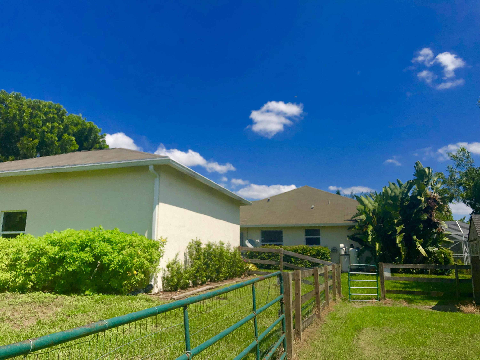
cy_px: 180
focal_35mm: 28
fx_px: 388
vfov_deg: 49.7
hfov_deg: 63.4
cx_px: 240
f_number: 1.8
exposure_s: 1/4808
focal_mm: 4
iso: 25
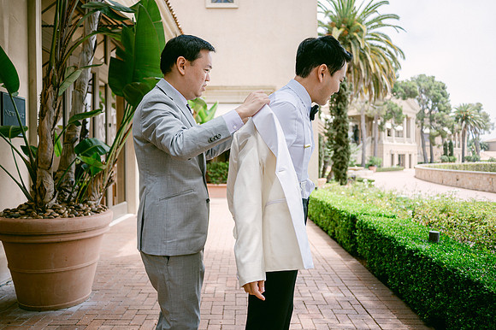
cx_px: 248
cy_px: 165
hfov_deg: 65.5
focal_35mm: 28
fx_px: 386
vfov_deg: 46.4
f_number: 2.8
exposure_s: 1/1250
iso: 100
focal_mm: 28
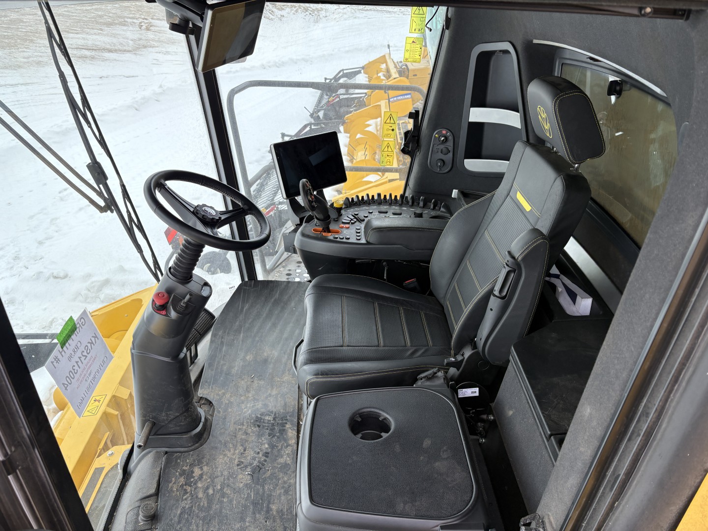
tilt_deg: -27.9
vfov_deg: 53.1
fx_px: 532
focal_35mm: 26
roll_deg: -2.5
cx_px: 354
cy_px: 266
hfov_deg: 67.3
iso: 32
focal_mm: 5.96
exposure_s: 1/122
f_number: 1.6
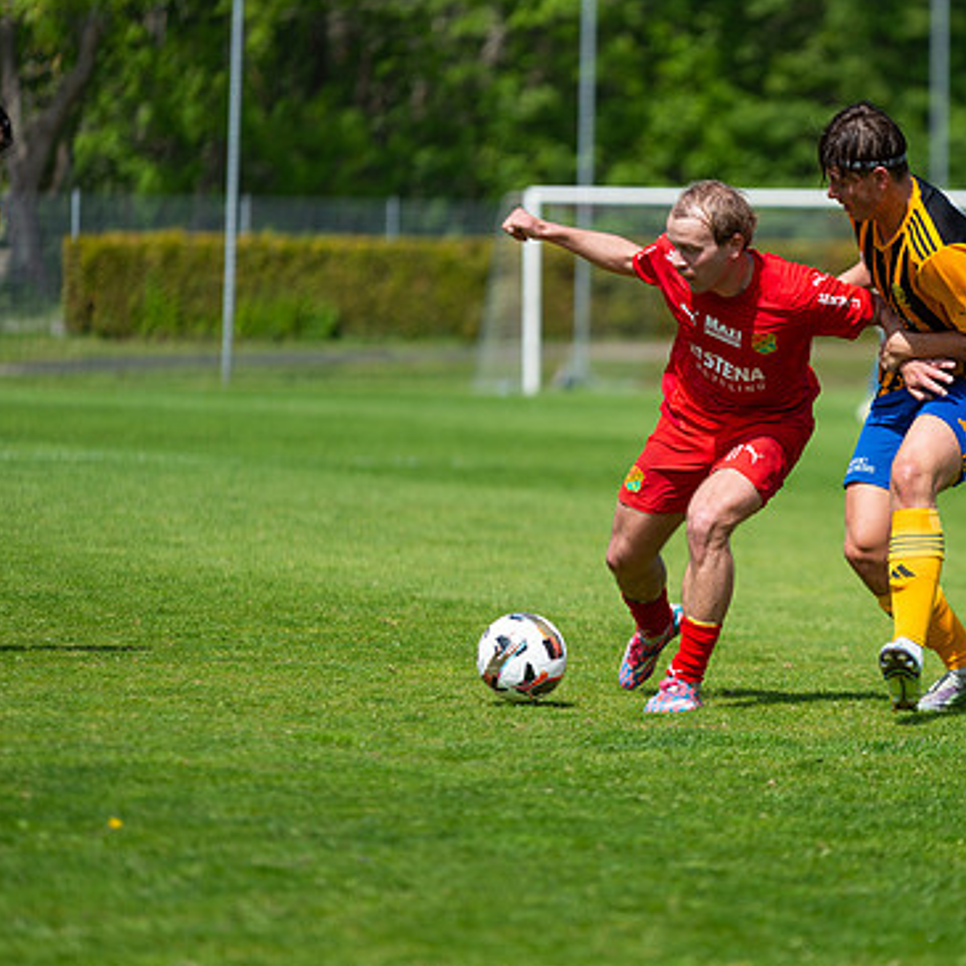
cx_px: 765
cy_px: 458
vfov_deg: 6.8
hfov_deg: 6.8
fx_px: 8114
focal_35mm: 257
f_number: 3.2
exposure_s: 1/2000
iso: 100
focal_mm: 185
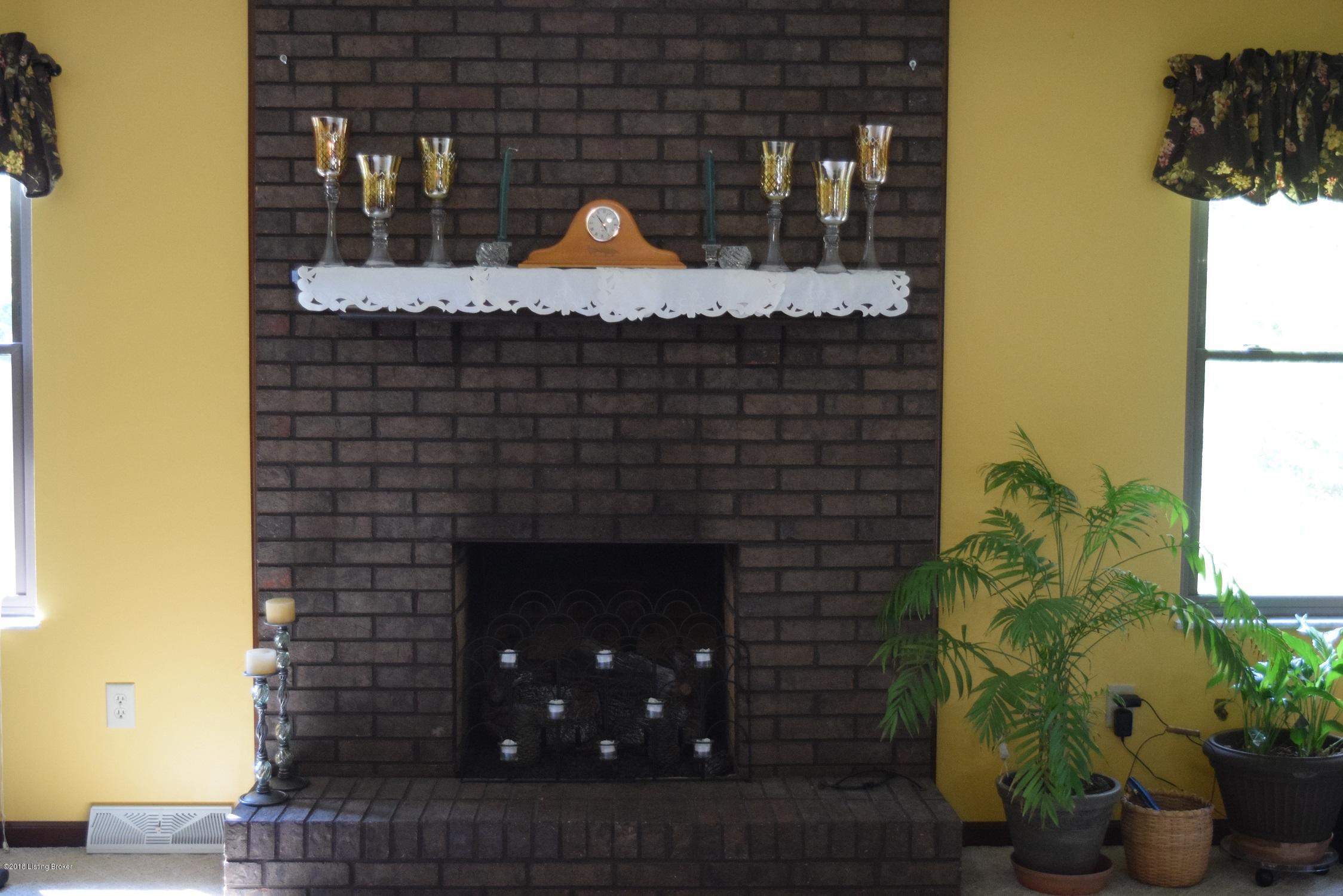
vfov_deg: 29.9
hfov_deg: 43.6
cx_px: 672
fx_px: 1679
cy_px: 448
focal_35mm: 45
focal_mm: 30
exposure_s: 1/60
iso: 2500
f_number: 4.2
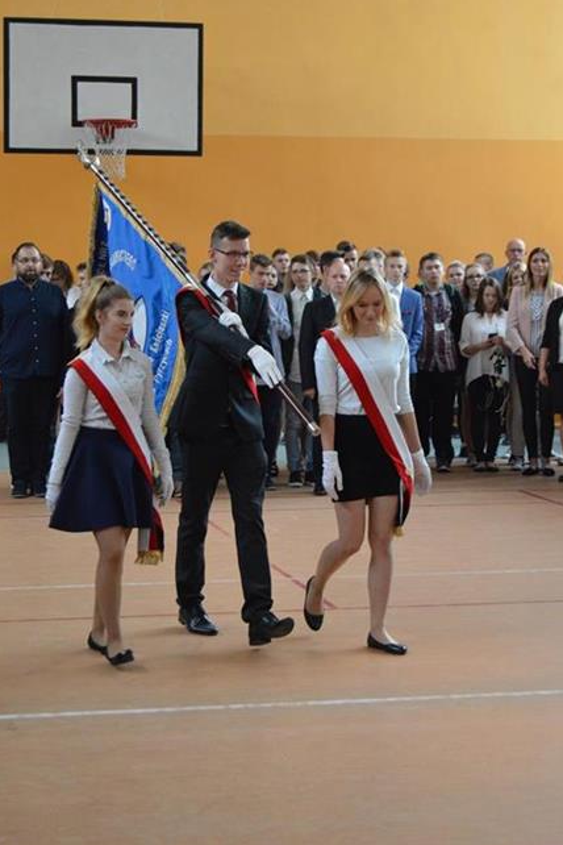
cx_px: 282
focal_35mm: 84
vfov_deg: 24.3
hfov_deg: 16.4
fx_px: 1959
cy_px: 421
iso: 3200
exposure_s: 1/160
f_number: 5.6
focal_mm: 55
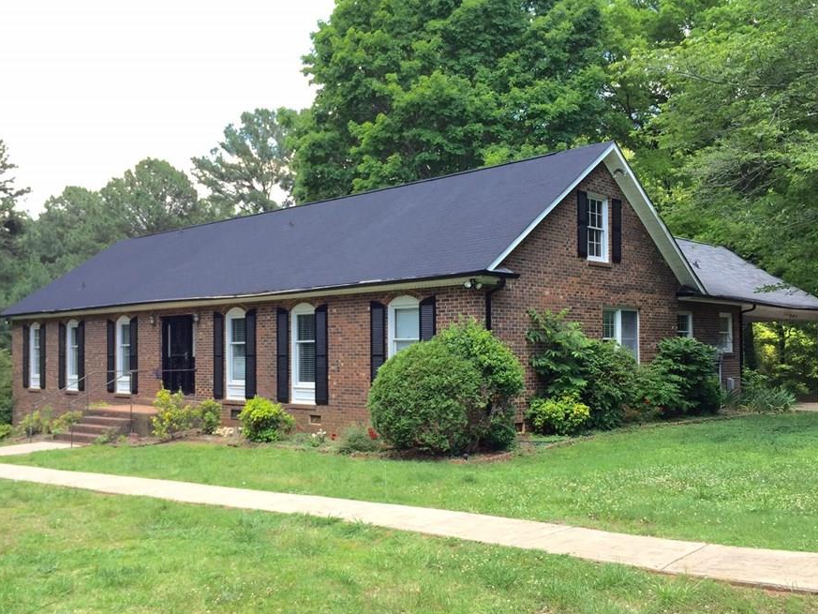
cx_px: 371
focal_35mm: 34
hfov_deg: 53.9
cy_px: 344
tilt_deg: +1.3
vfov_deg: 41.7
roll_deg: -0.7
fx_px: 804
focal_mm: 4.15
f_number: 2.2
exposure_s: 1/220
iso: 32
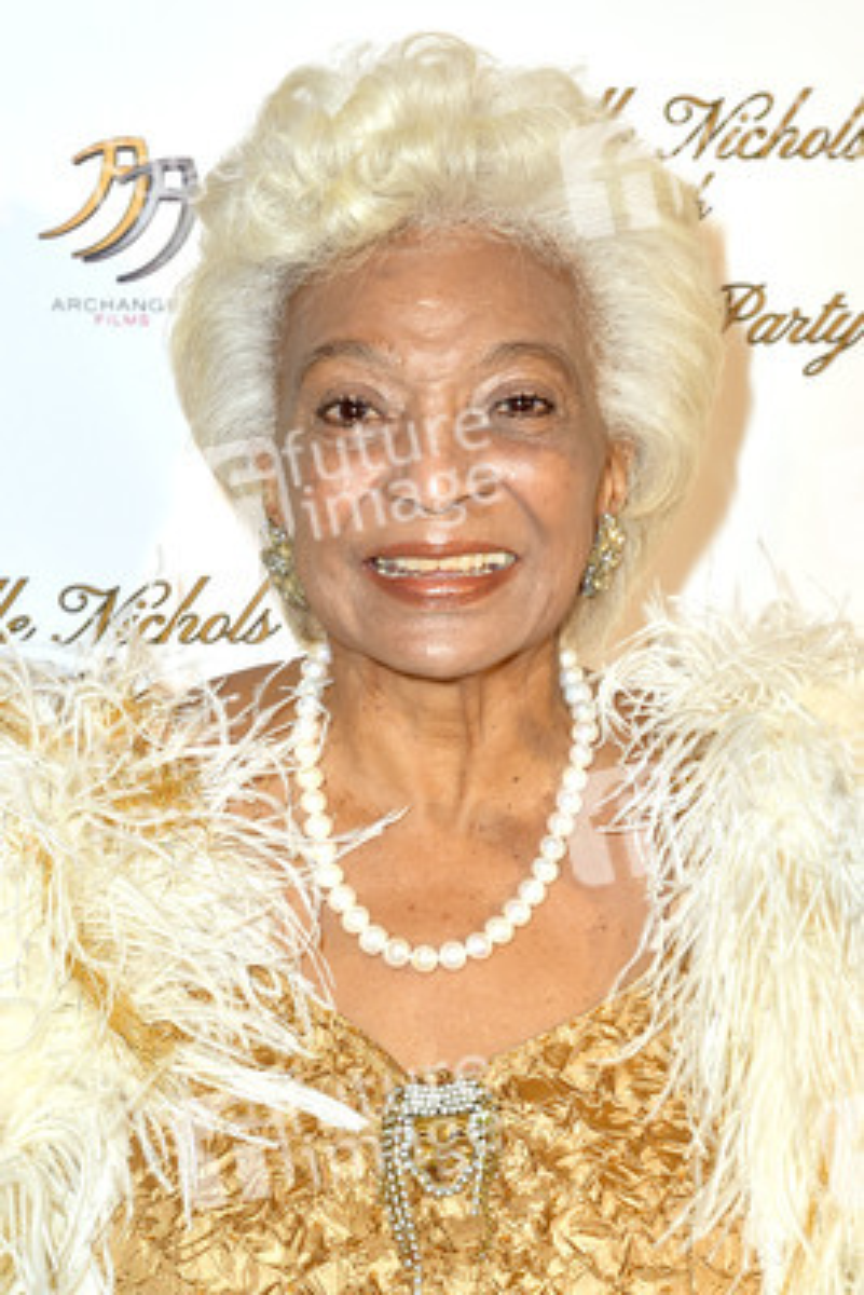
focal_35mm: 62
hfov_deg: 21.9
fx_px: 2230
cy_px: 648
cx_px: 432
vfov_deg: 32.4
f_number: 6.3
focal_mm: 62
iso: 400
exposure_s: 1/320
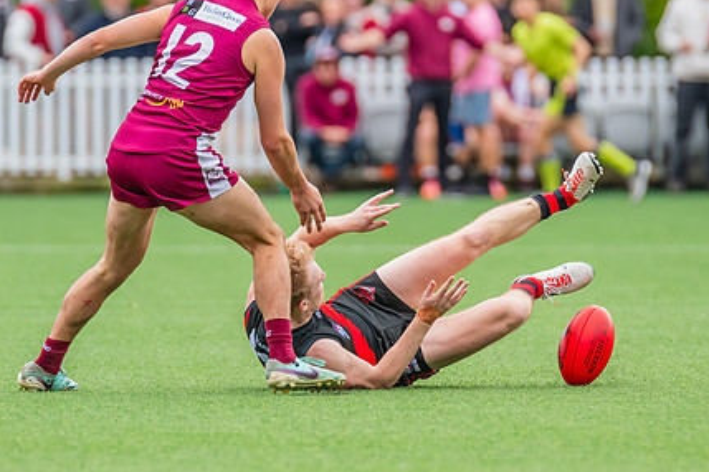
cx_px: 318
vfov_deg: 1.8
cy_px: 134
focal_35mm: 747
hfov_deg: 2.8
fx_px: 14711
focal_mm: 380
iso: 800
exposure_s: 1/1250
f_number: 5
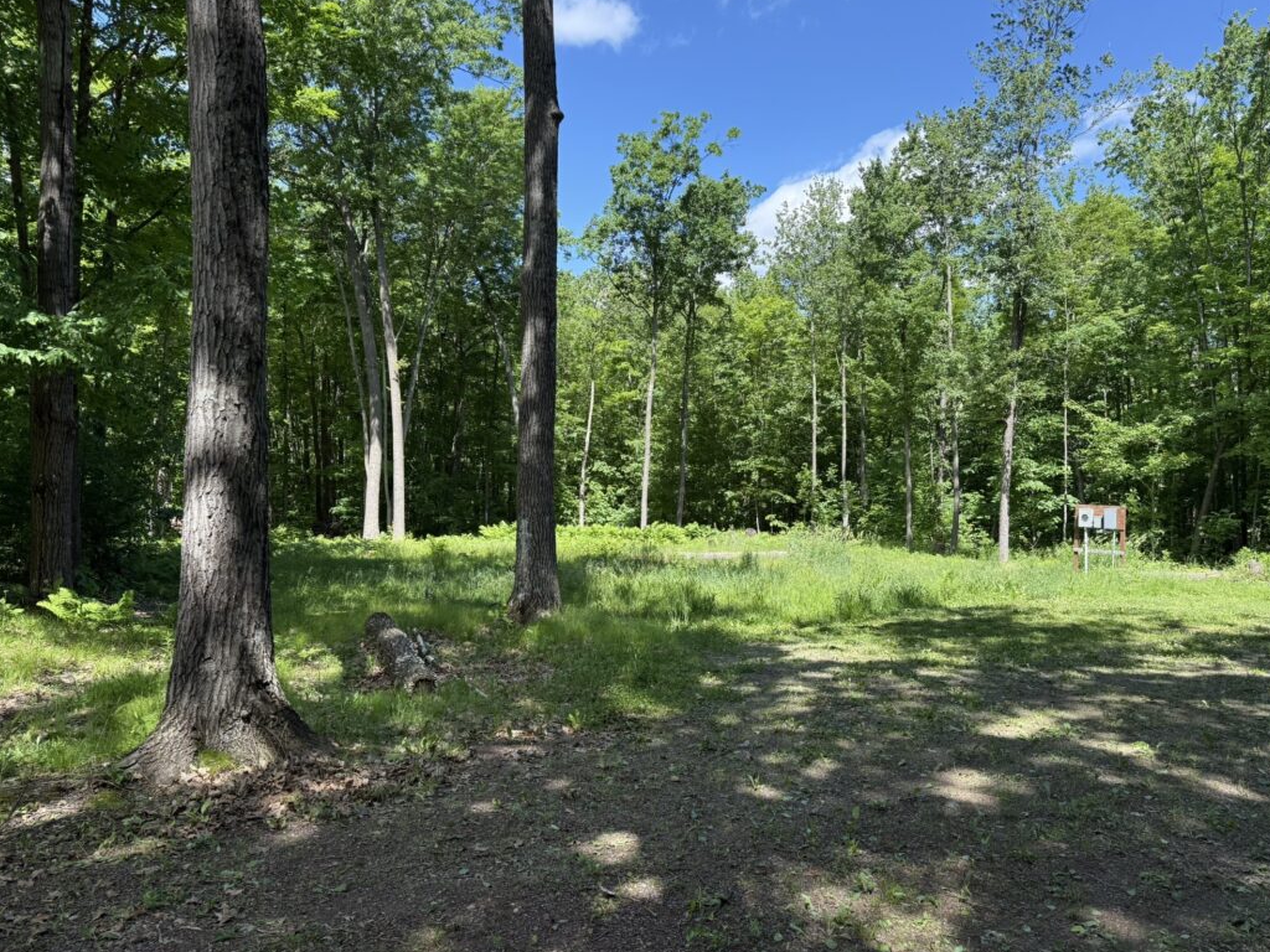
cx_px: 659
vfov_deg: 54.9
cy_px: 464
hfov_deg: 69.4
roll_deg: -0.4
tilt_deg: -0.4
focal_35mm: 25
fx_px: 917
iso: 100
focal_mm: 6.76
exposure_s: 1/1437
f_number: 1.78
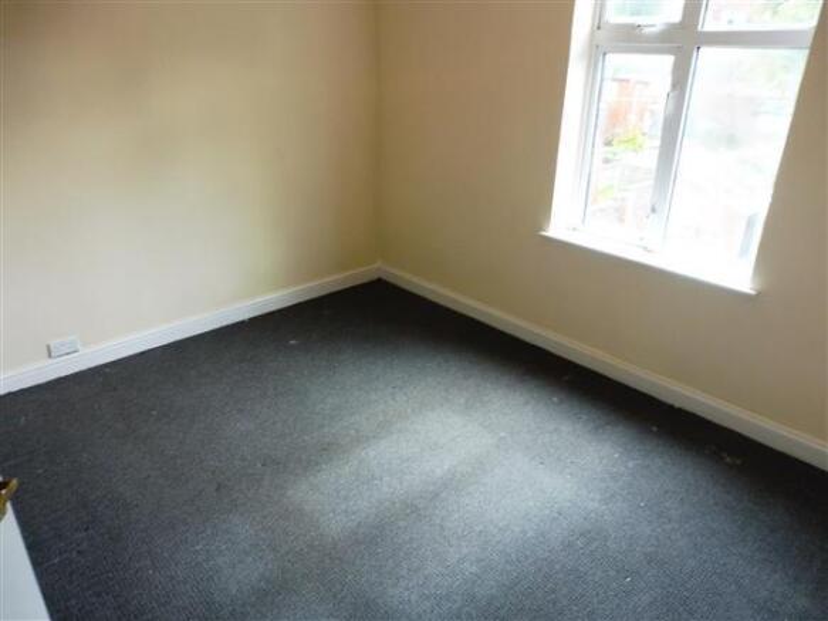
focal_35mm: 24
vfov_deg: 56.8
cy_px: 310
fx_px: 574
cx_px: 414
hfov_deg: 71.6
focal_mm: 4.3
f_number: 3.3
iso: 160
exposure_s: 1/60
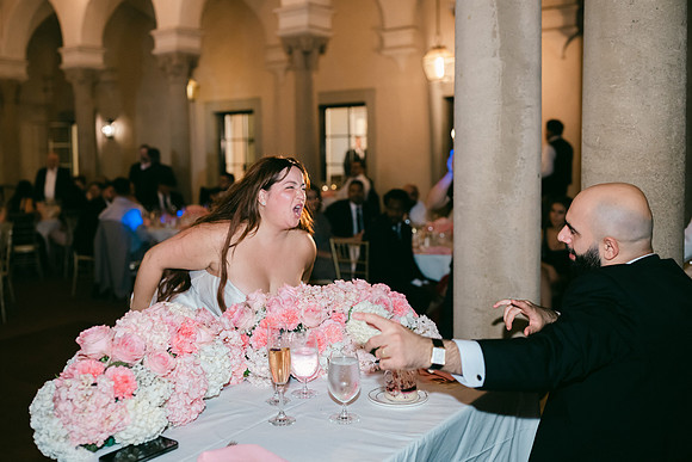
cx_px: 305
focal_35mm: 39
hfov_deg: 49.2
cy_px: 203
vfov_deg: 34.1
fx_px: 753
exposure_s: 1/125
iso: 1250
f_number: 2
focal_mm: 35
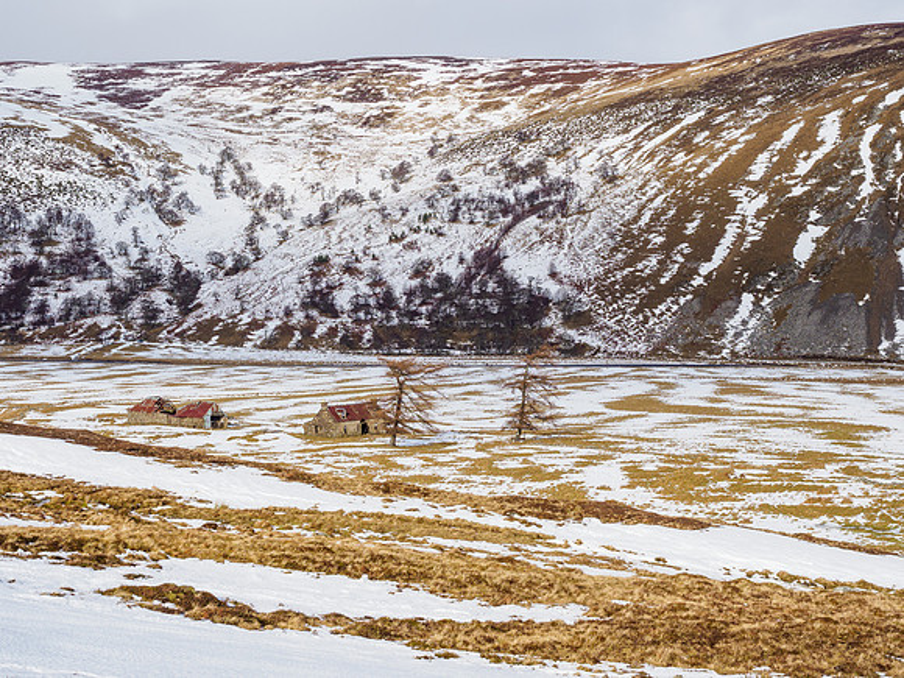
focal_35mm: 56
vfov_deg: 26.1
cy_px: 339
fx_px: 1462
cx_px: 452
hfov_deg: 34.3
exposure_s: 1/640
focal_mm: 28
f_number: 7.1
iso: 200
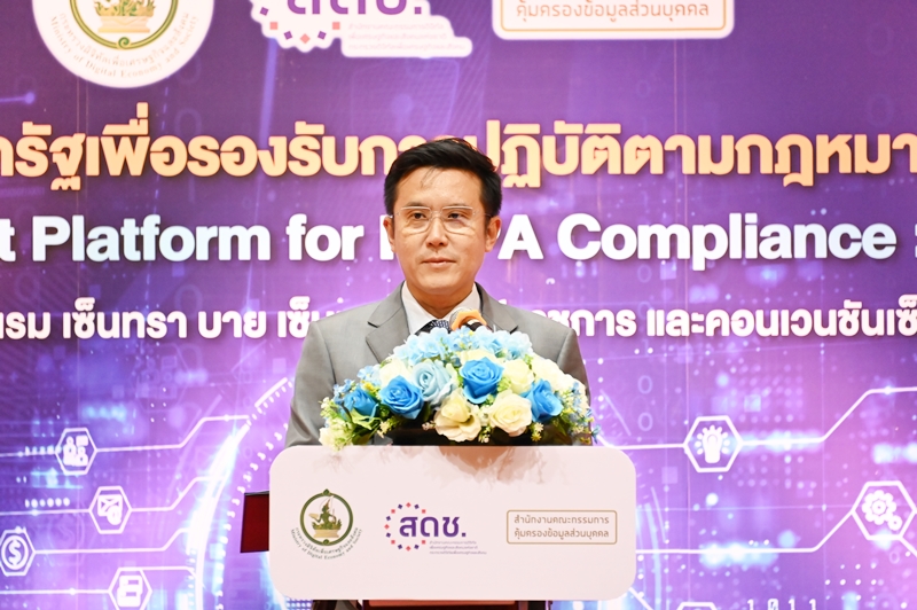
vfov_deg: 4.6
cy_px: 305
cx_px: 458
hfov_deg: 6.9
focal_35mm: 300
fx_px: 7635
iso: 9000
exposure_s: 1/160
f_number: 5.6
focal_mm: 300
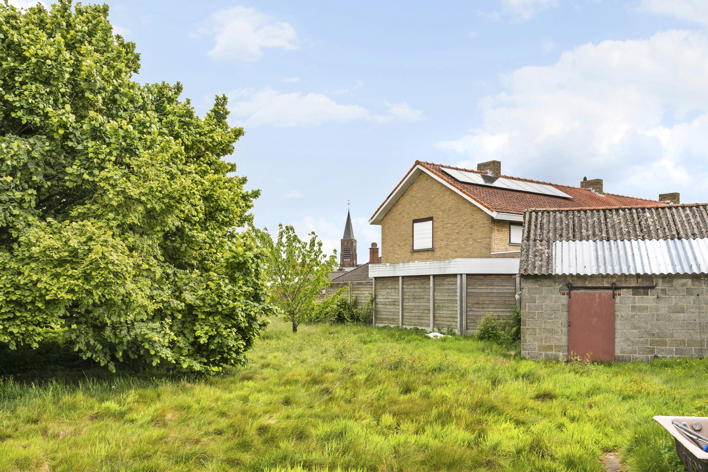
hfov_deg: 61.9
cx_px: 354
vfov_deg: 43.6
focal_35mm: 30
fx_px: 590
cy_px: 236
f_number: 10
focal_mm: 30
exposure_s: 1/160
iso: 250
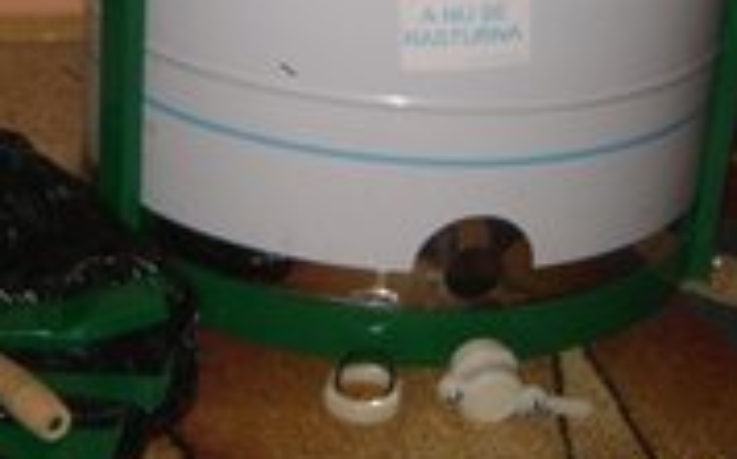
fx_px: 1465
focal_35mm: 73
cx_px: 327
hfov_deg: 28.2
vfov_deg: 17.4
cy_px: 2
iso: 100
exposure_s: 1/30
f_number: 2.8
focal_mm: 7.4
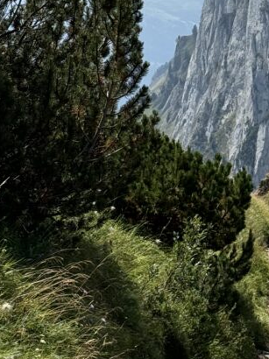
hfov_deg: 12.2
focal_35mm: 120
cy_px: -22
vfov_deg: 16.0
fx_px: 1245
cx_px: 258
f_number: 1.78
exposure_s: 1/9901
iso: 64
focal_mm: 6.76
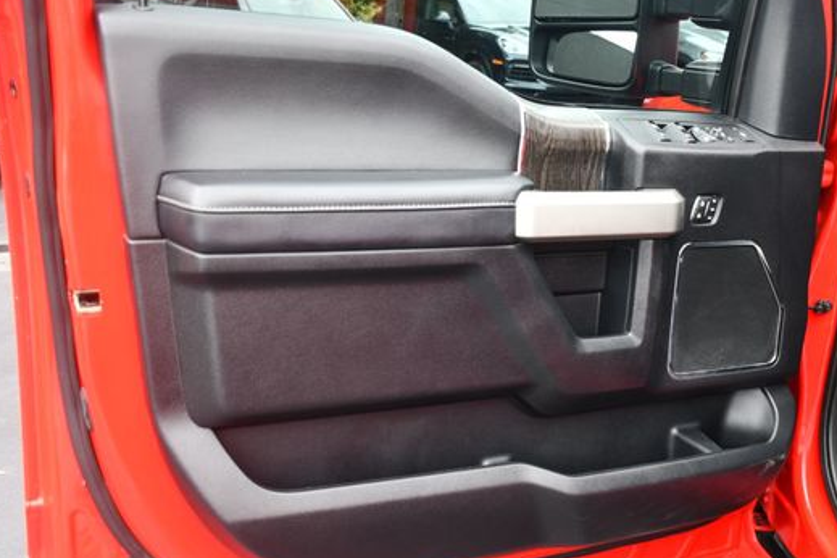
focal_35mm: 37
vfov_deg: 35.9
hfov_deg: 51.6
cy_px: 292
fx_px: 860
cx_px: 495
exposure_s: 1/250
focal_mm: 20
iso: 400
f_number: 4
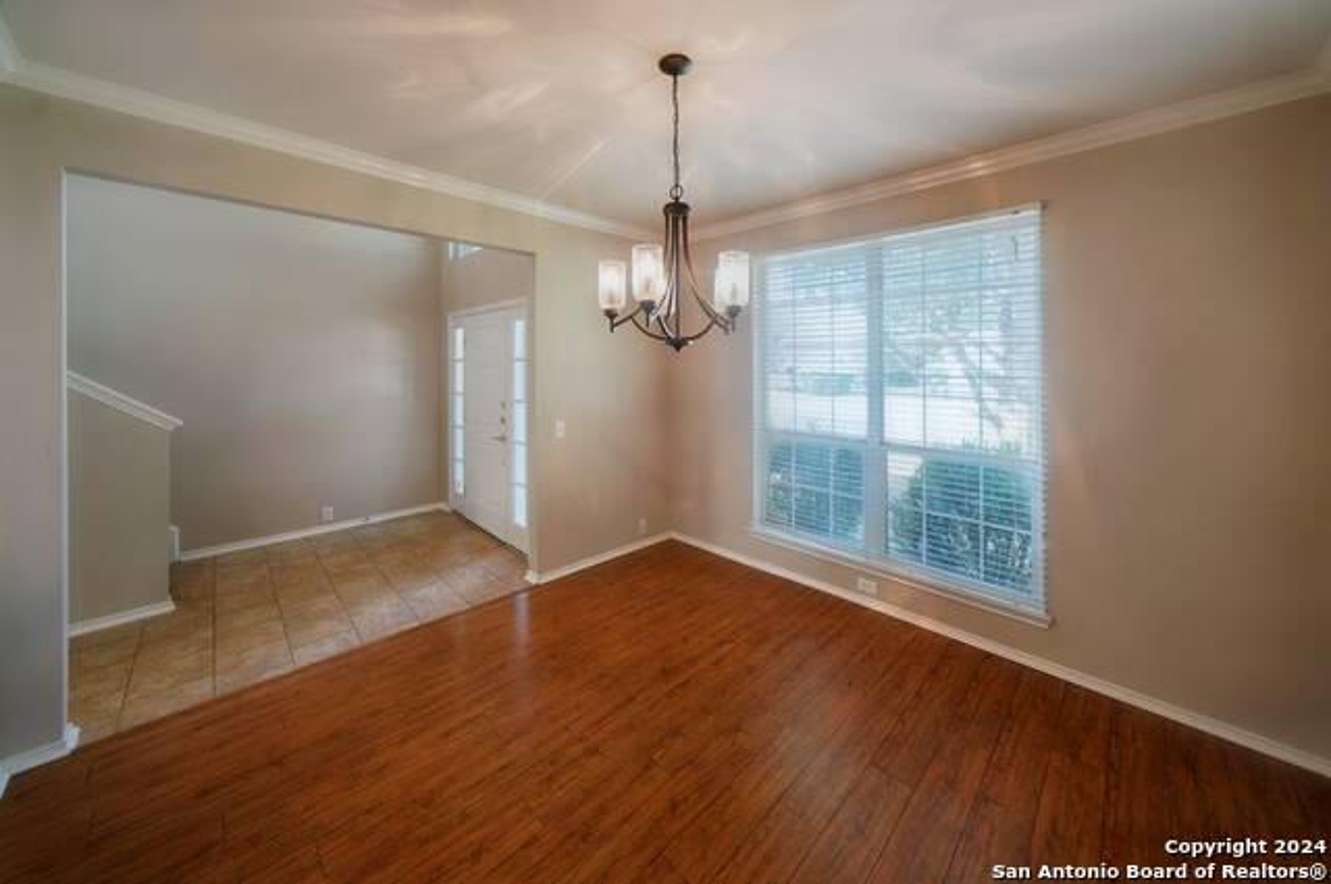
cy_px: 442
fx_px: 443
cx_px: 666
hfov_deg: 112.7
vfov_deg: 89.8
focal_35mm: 12
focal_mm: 12
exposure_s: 1/160
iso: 1000
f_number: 4
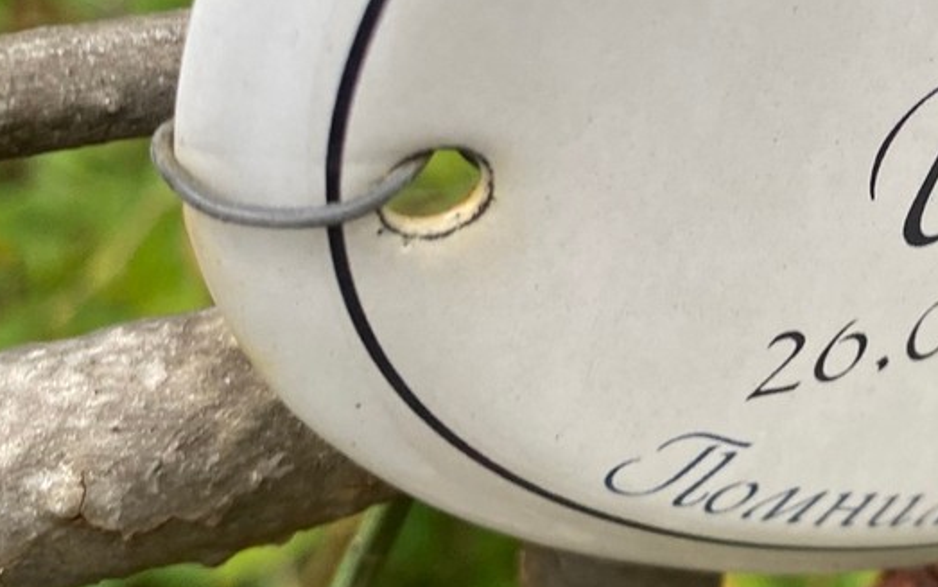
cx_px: 899
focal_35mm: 73
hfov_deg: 26.9
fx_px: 1866
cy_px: 97
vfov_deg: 17.7
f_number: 1.8
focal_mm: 4.25
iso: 64
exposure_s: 1/121
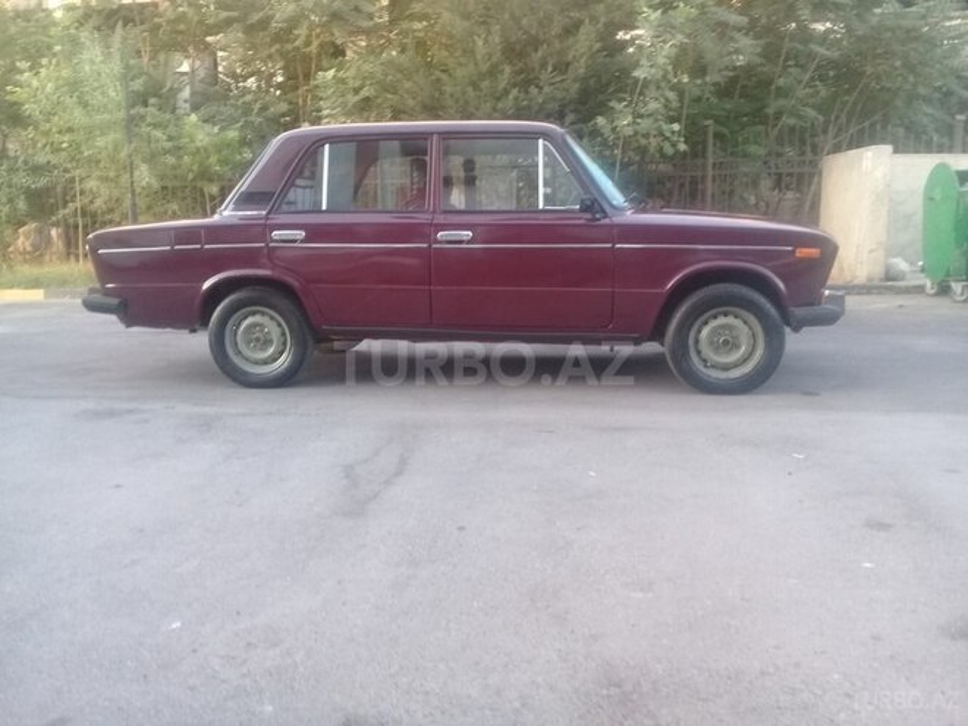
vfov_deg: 45.4
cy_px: 363
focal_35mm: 31
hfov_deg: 58.4
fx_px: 867
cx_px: 484
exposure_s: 1/33
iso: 100
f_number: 2.2
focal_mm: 3.3
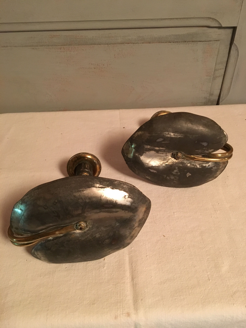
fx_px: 275
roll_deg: +1.2
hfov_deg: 48.2
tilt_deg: -41.9
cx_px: 123
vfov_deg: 61.7
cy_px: 164
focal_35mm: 29
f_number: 2.2
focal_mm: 4.15
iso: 400
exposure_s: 1/17
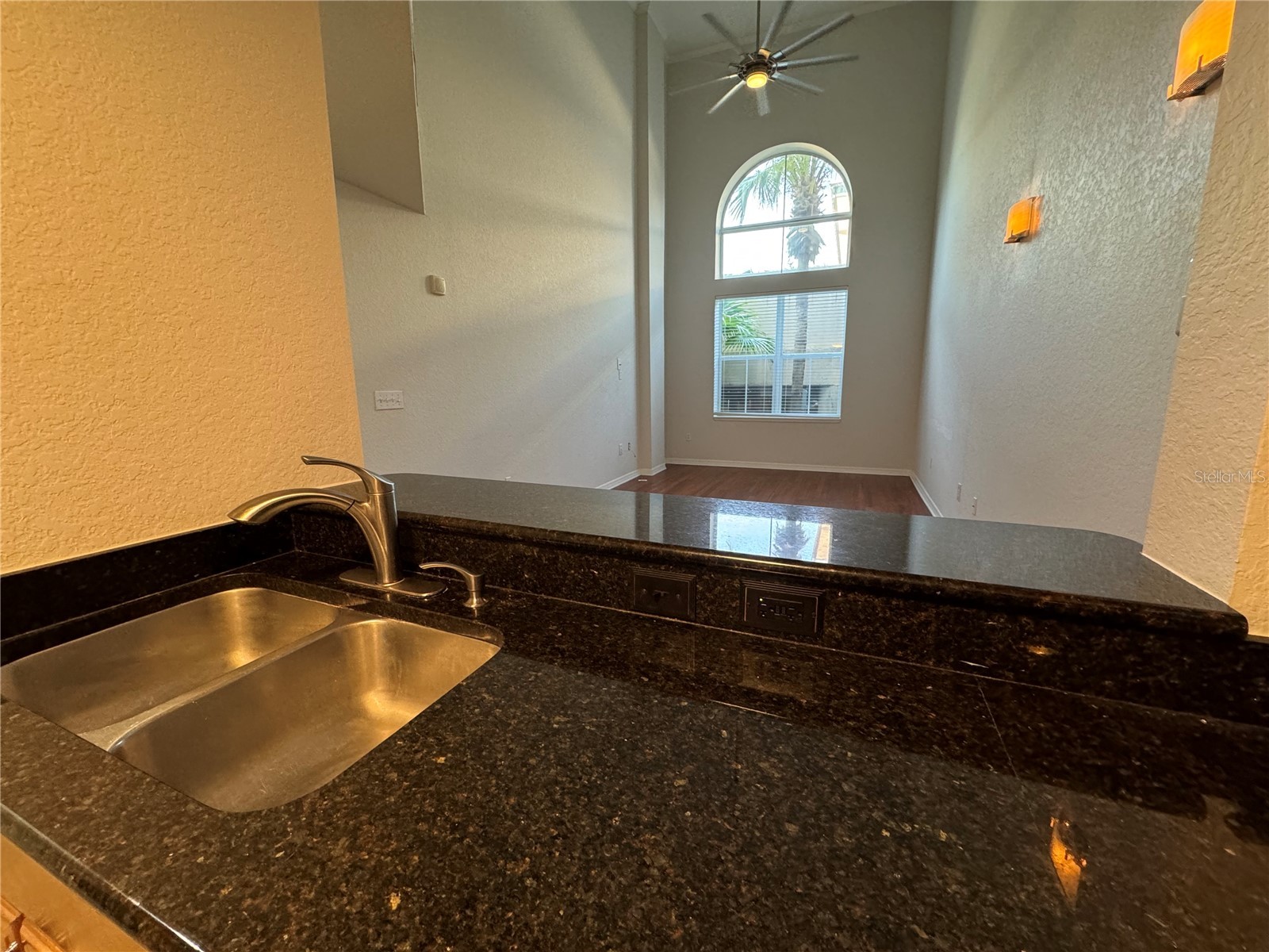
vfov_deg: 85.7
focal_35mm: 14
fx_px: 513
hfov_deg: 102.1
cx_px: 634
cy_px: 476
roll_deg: +0.8
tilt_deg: -11.3
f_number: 2.2
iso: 400
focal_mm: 2.22
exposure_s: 1/60
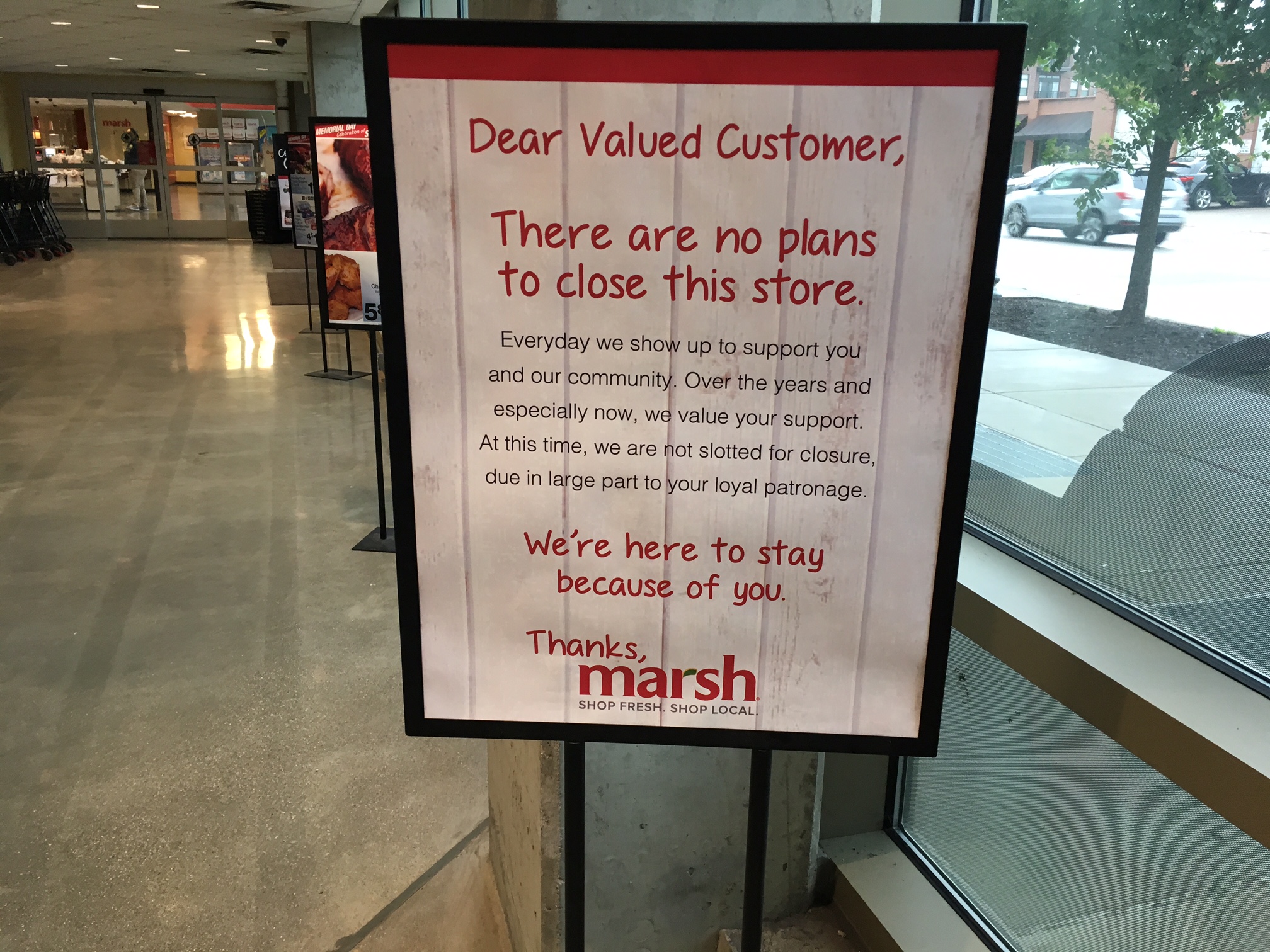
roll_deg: -1.2
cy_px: 476
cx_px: 635
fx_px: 1064
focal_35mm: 29
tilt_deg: -15.5
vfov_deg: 48.2
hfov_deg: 61.7
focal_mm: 4.15
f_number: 2.2
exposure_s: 1/30
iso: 80
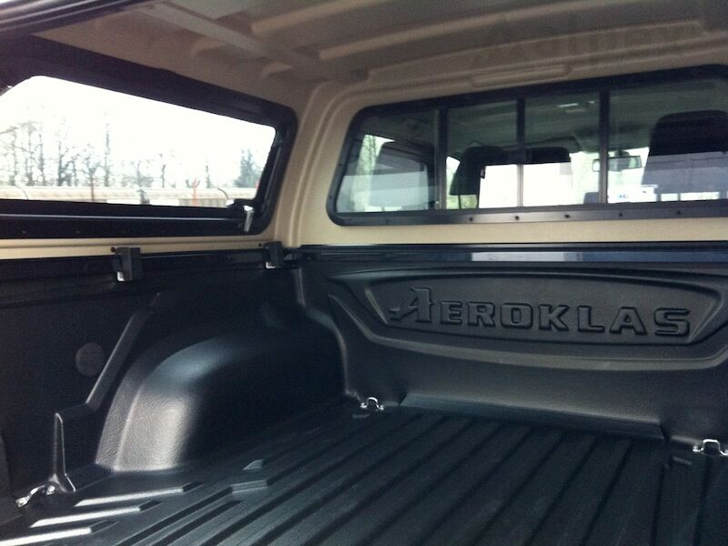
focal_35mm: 35
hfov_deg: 52.6
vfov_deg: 40.7
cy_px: 273
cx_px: 364
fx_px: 736
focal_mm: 3.85
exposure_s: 1/15
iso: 250
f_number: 2.8
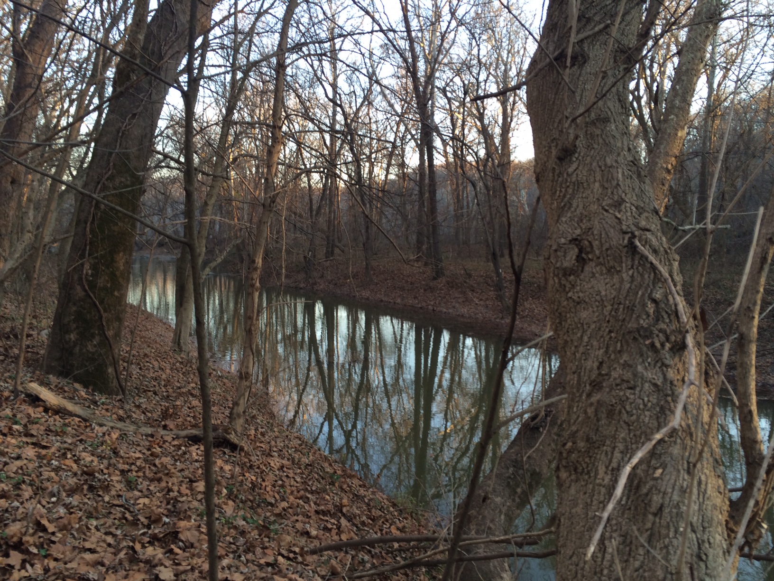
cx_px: 387
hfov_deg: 61.7
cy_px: 290
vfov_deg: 48.2
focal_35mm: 29
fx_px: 648
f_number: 2.2
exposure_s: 1/60
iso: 32
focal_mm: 4.15
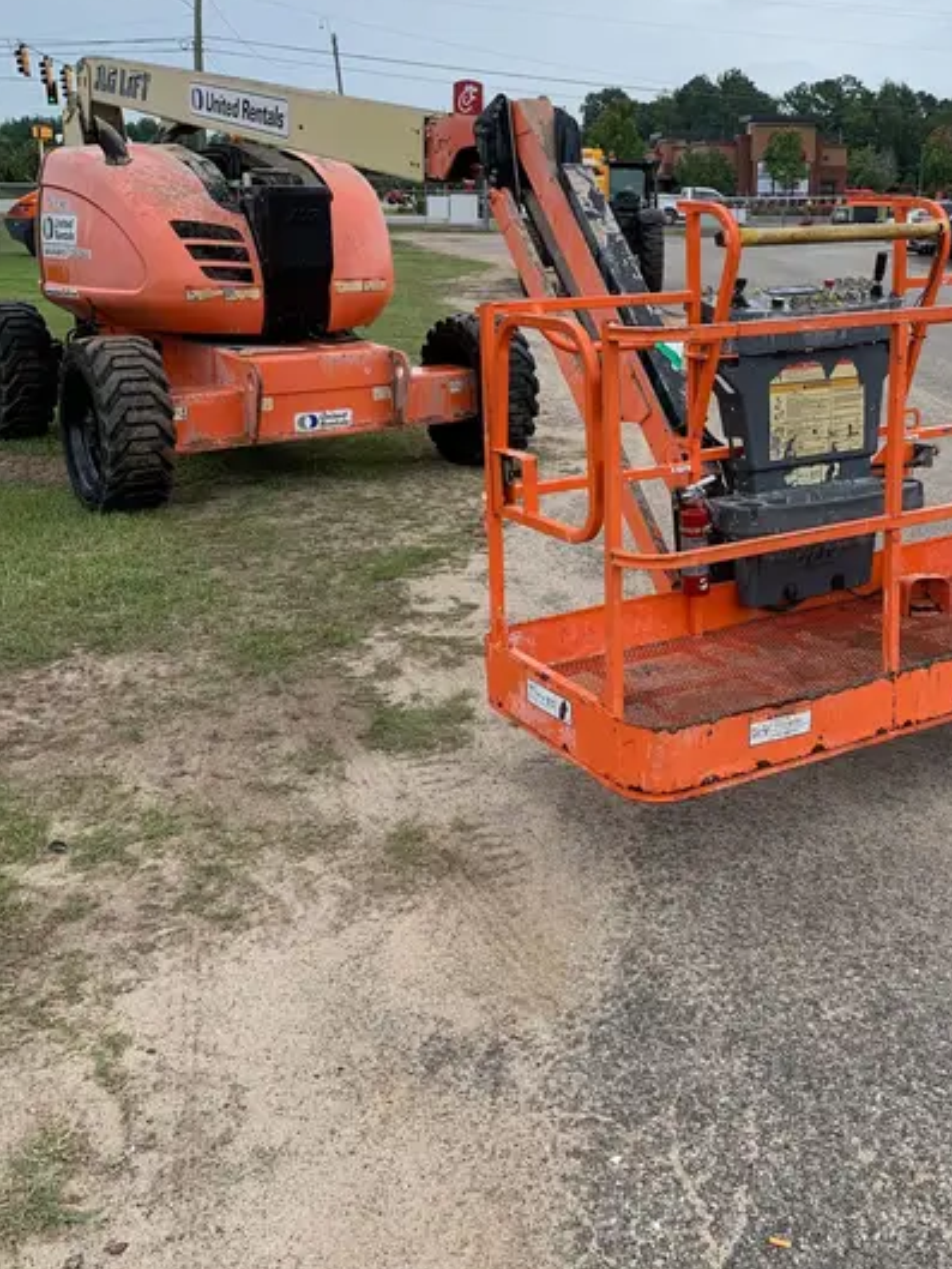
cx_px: 631
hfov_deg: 39.2
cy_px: 457
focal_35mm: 36
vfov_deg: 50.7
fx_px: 1320
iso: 25
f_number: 1.8
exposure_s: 1/1427
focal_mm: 4.25
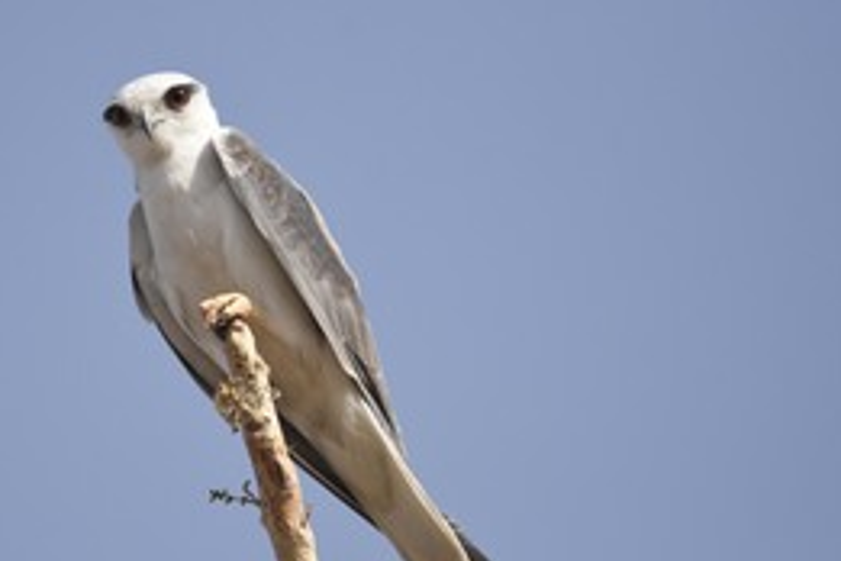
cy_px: 282
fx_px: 33053
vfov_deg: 1.0
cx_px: 284
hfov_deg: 1.5
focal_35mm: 1415
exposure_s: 1/3200
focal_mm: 600
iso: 1000
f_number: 7.1
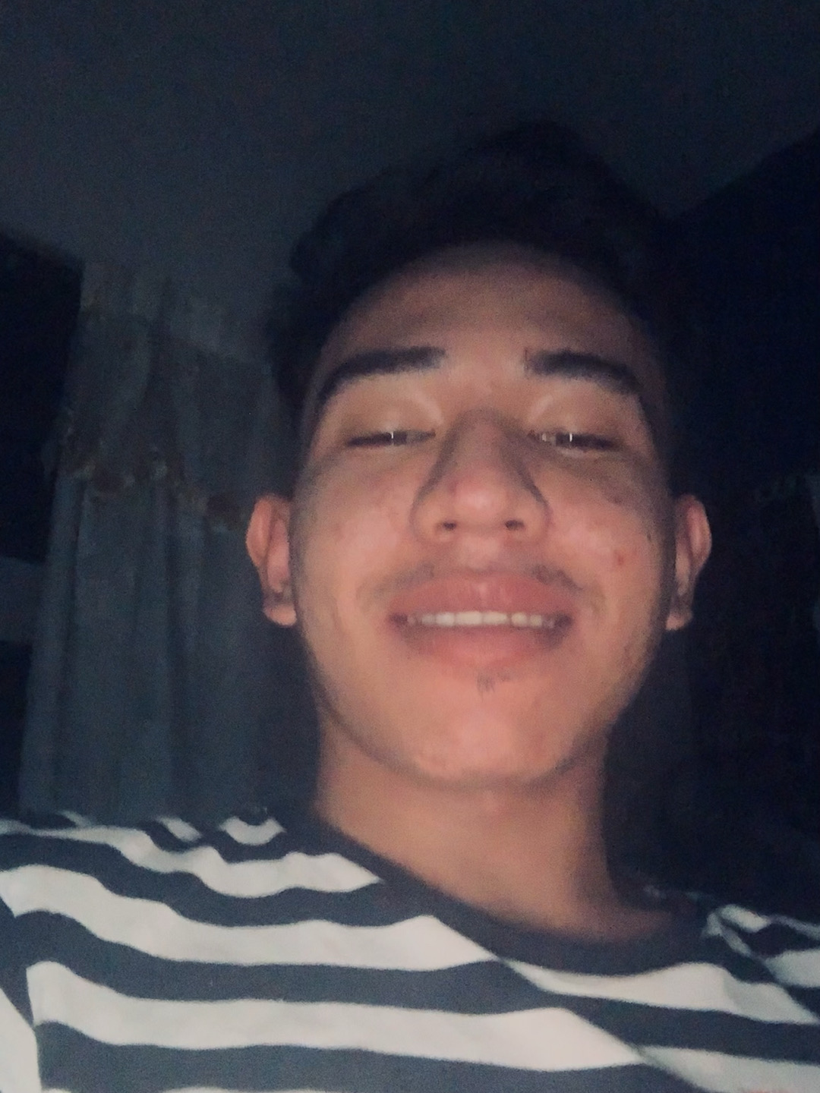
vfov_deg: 56.8
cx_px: 410
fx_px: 1011
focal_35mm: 32
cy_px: 546
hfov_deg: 44.2
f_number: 2.2
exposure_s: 1/16
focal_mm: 2.87
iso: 320
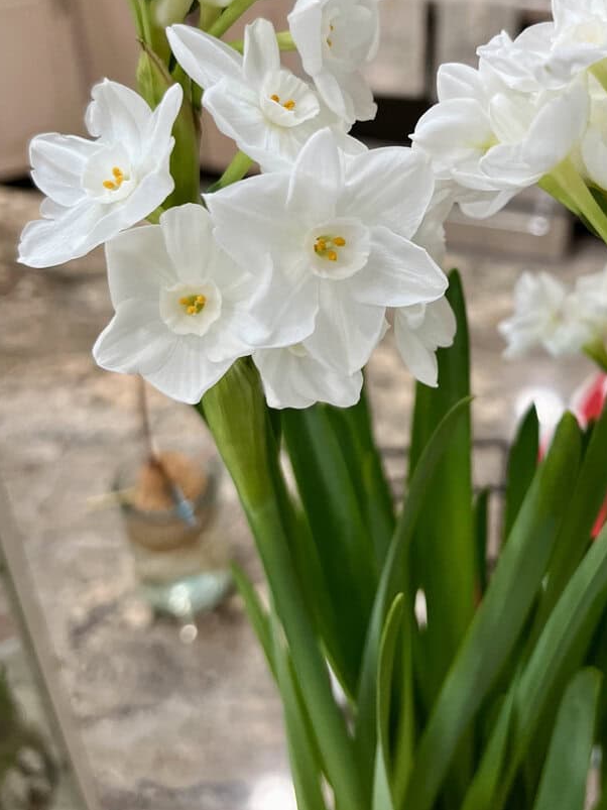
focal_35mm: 41
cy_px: 262
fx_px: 959
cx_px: 388
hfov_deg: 34.9
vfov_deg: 45.0
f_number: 1.6
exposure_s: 1/120
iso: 100
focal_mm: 5.1
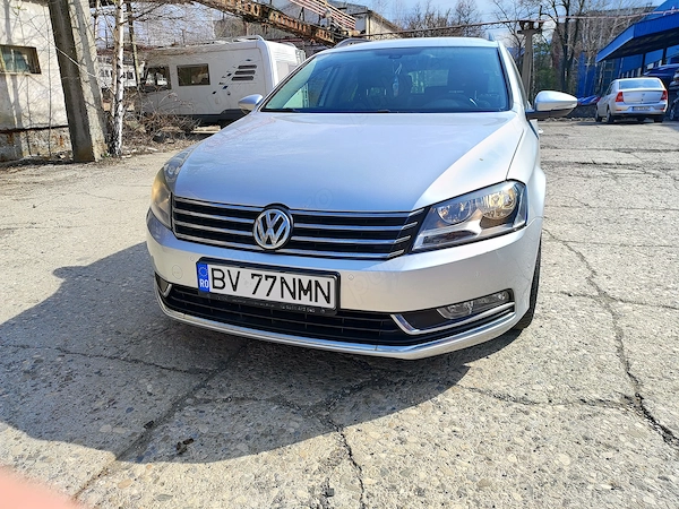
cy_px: 254
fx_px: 471
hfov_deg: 71.6
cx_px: 340
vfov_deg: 56.8
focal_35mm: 24
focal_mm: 5.89
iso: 50
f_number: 1.89
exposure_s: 1/621
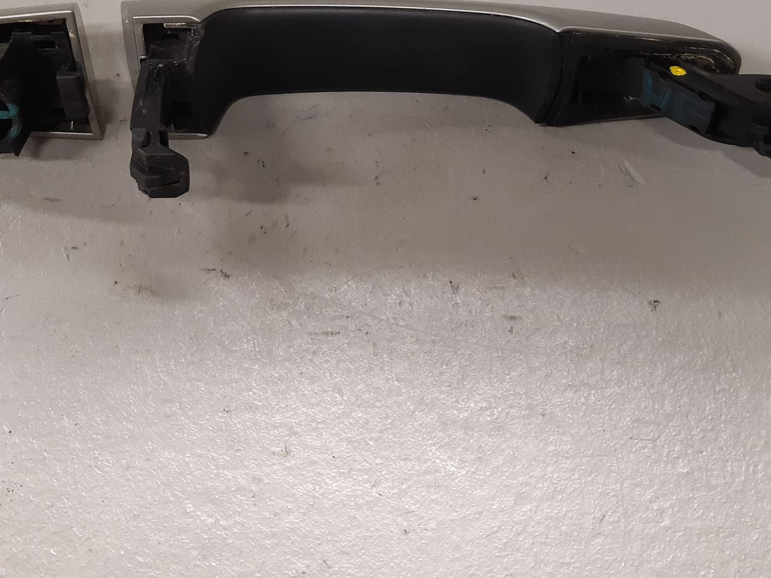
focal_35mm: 43
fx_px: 958
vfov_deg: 32.7
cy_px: 121
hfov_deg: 43.8
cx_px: 348
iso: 160
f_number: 1.7
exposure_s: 1/50
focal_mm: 3.93
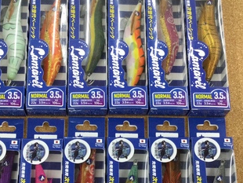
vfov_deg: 24.1
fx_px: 422
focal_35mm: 60
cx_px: 107
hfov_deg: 32.1
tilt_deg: -71.2
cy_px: 147
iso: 40
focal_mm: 3.3
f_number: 2.4
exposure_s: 1/30
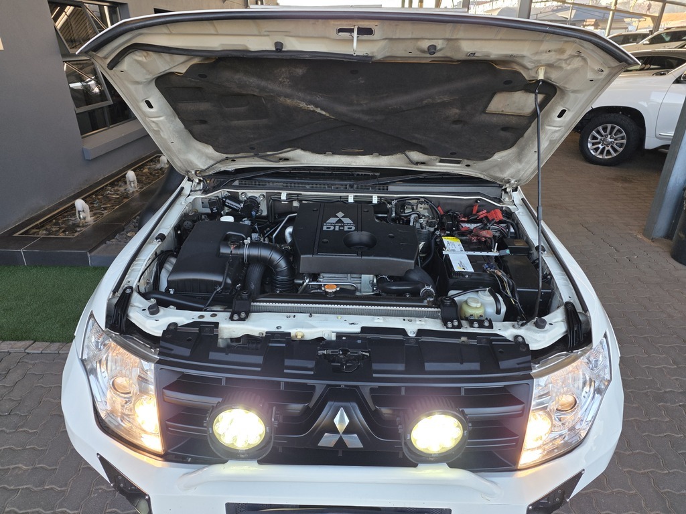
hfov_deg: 73.9
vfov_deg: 58.9
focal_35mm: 23
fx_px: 456
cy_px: 257
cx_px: 343
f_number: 1.7
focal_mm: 6.25
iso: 64
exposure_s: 1/180
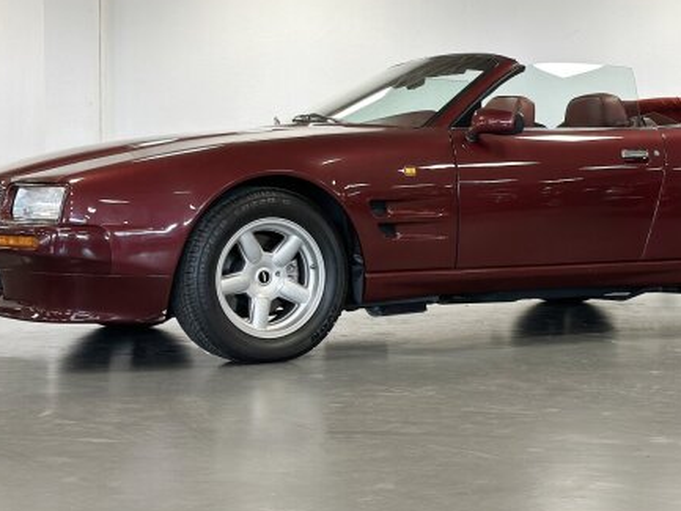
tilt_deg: -1.7
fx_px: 1397
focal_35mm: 71
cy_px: 206
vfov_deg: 20.7
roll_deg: +0.9
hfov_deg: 27.3
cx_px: 410
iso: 125
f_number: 1.78
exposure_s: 1/82
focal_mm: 6.86
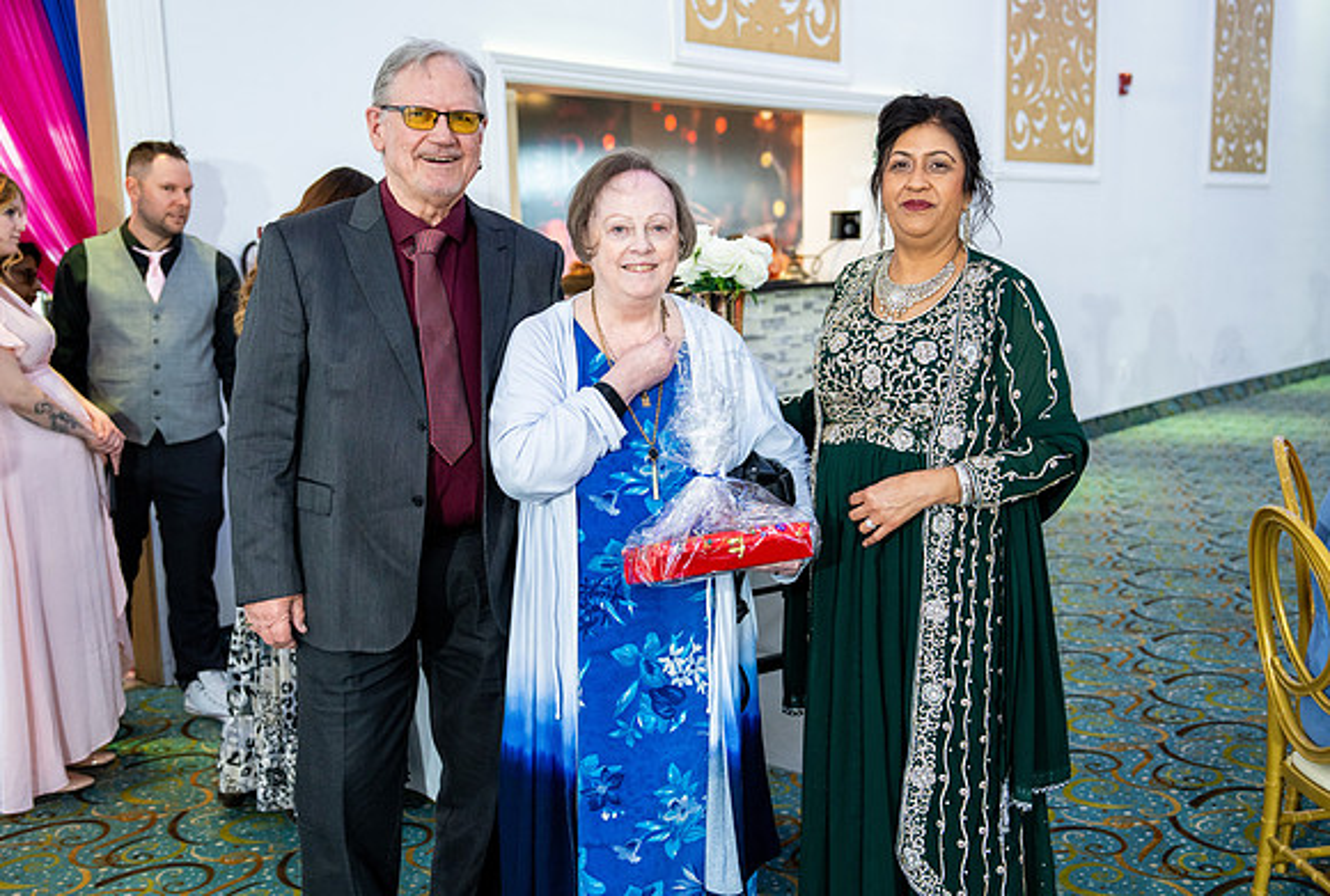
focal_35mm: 40
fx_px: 1490
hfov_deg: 48.1
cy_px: 473
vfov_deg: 33.5
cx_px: 712
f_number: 2.8
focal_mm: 37
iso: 1600
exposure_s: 1/125
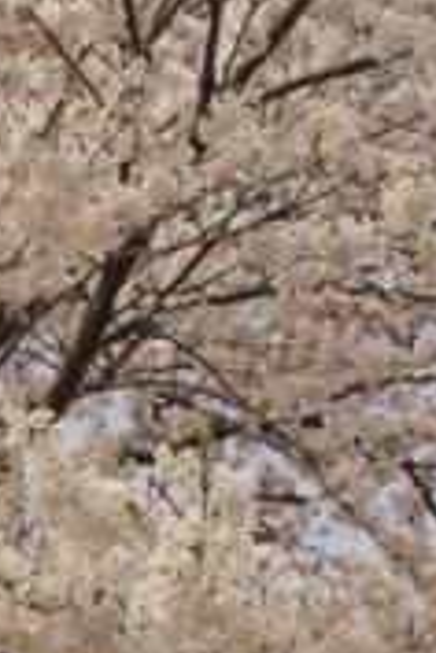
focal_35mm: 122
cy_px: 1107
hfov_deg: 10.6
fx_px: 2216
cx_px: -318
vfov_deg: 15.0
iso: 200
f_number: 6.7
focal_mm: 18
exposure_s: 1/180
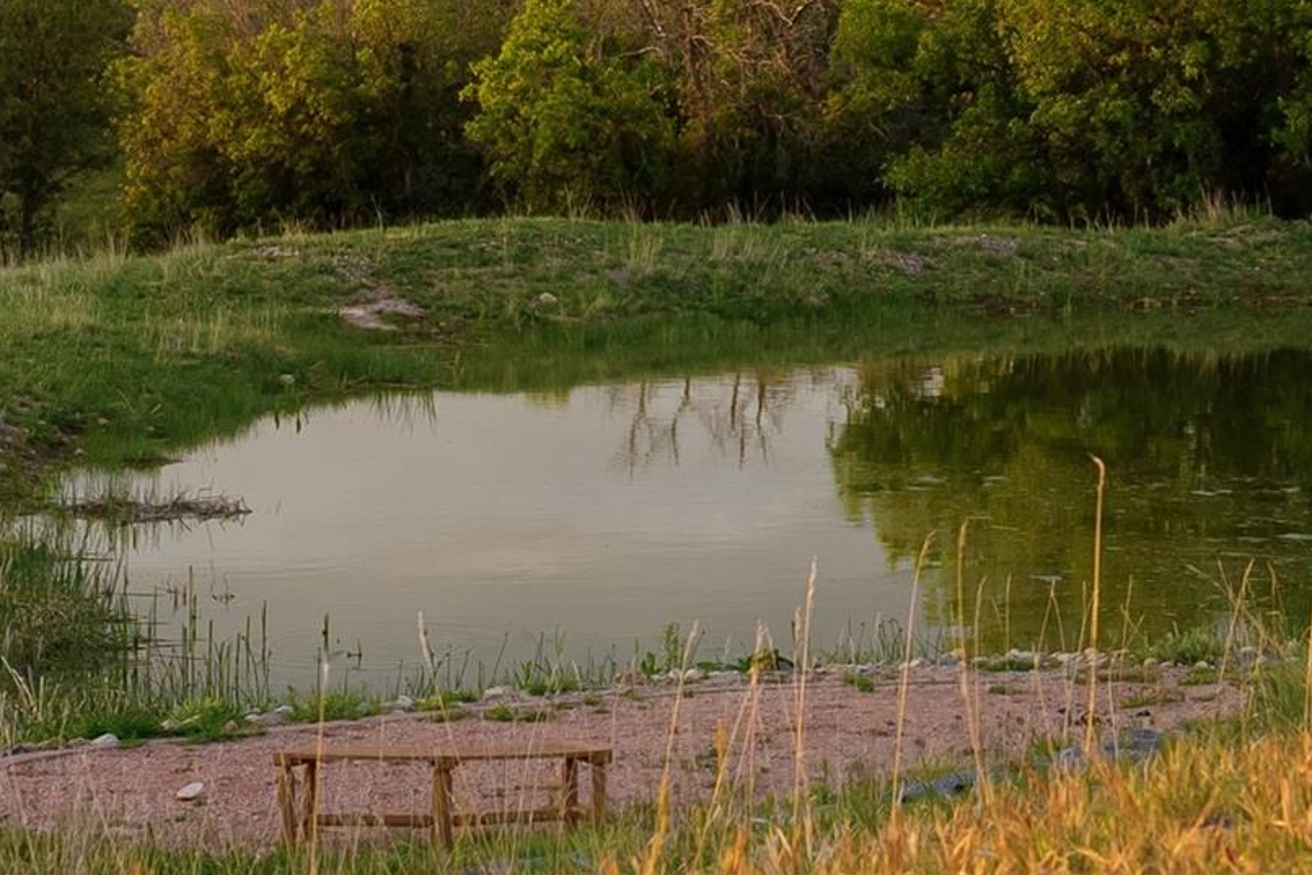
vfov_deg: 9.2
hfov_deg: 13.7
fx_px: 5431
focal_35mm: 149
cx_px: 1014
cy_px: 69
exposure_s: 1/160
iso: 200
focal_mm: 50
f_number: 5.6
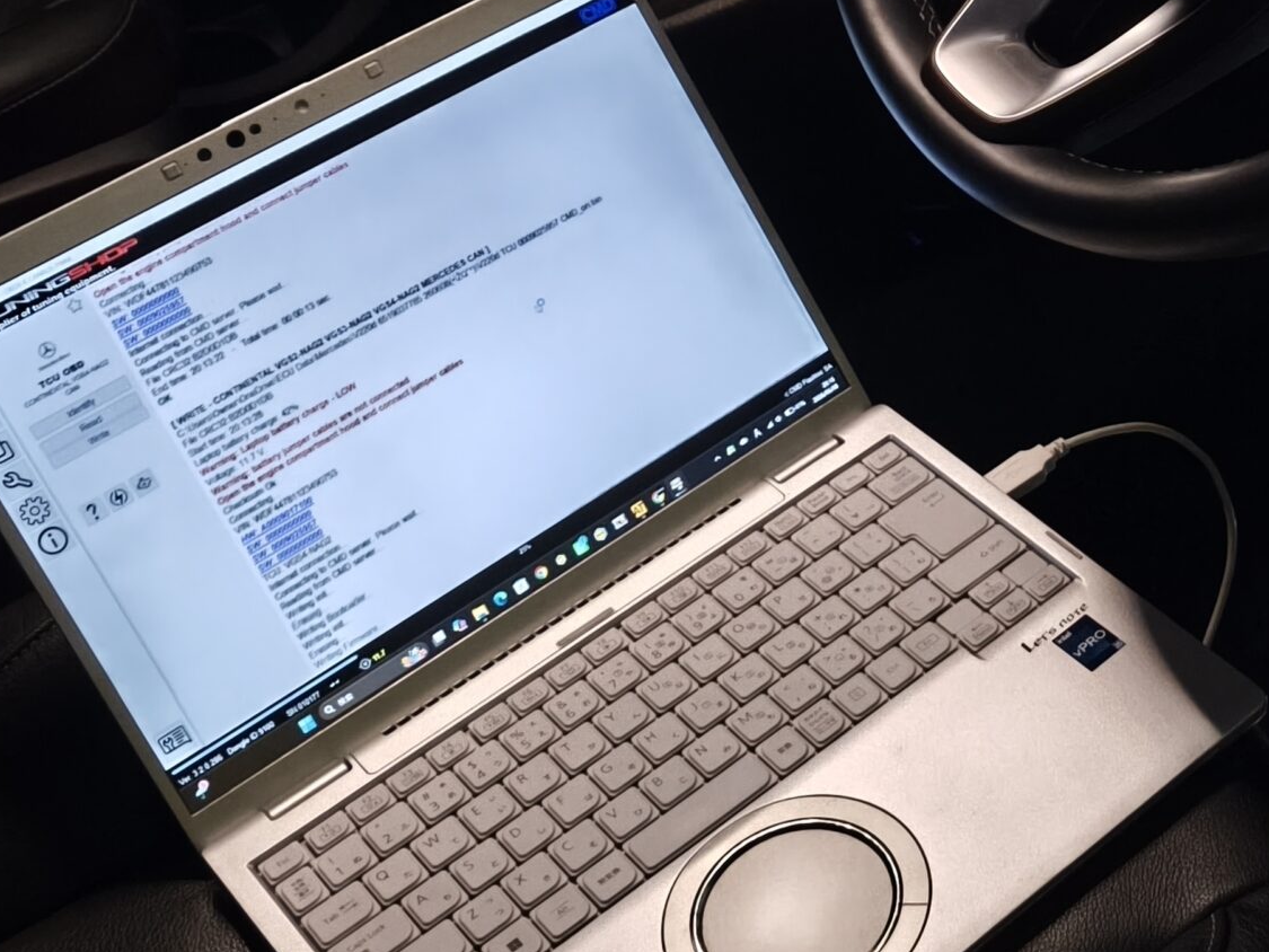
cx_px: 1177
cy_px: 108
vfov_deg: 21.8
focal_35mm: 66
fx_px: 2420
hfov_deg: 28.1
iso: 5000
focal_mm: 6.57
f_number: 1.6
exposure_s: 1/10
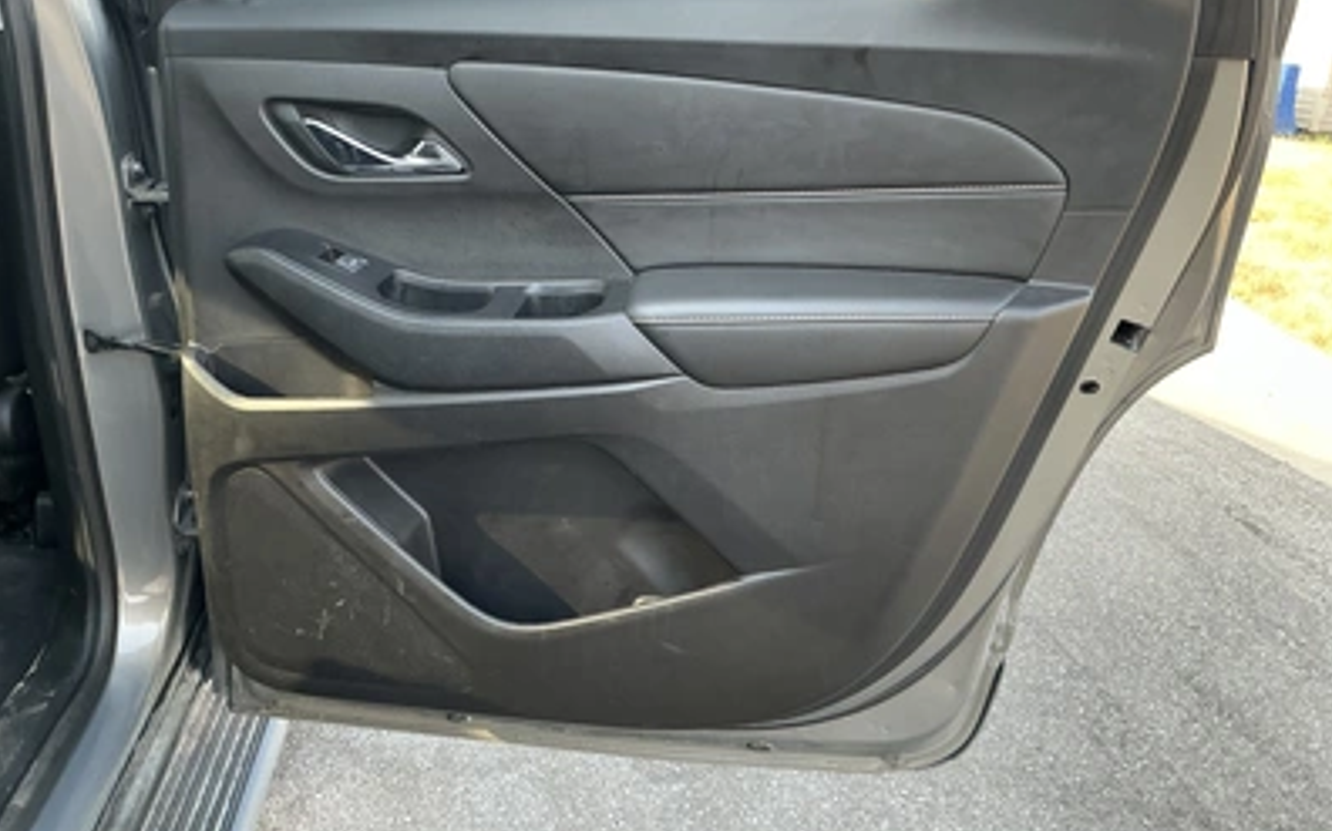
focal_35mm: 30
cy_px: 390
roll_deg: -3.0
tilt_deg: -19.7
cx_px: 663
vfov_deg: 41.8
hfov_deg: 62.9
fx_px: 1088
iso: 40
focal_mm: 3
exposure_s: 1/122
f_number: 1.8
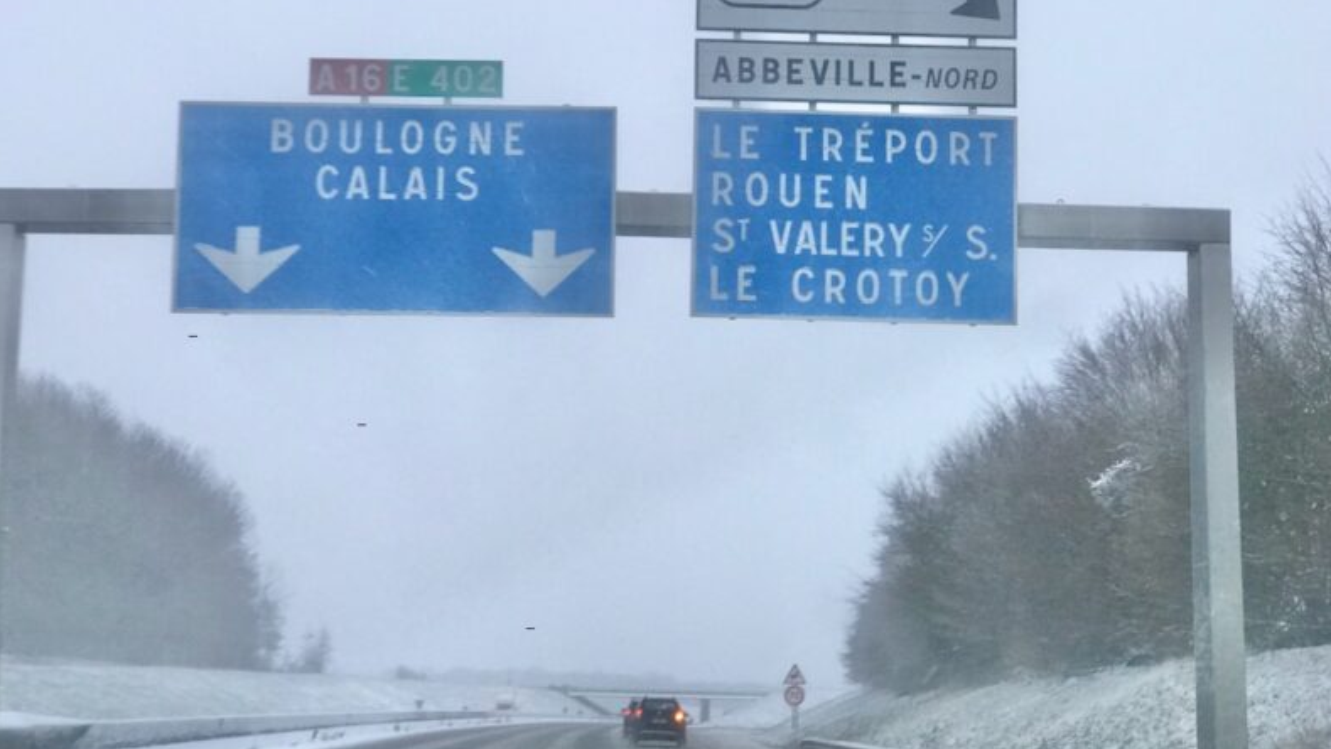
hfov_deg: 33.3
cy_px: 384
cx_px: 670
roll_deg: -2.2
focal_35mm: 63
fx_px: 2224
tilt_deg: +7.5
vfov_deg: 19.1
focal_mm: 6.6
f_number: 2.8
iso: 40
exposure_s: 1/50
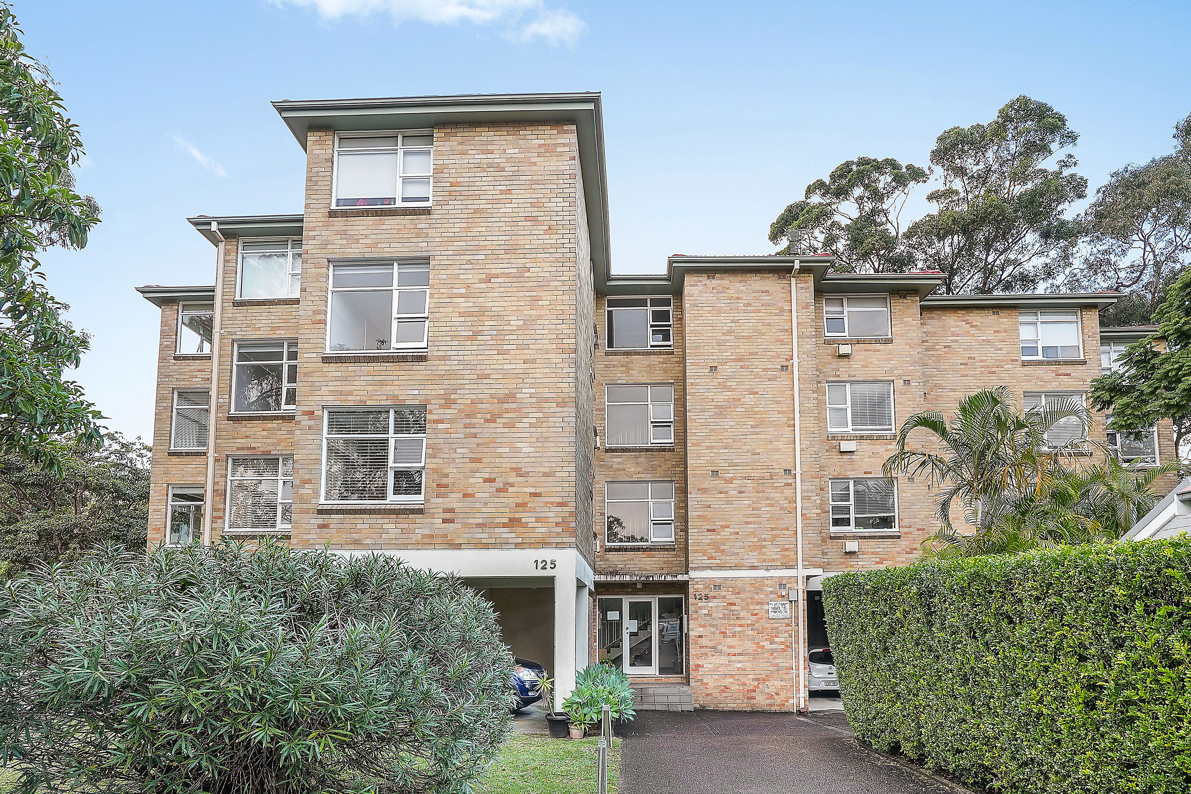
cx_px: 596
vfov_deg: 67.4
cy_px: 397
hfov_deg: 90.0
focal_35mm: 18
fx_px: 595
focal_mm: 18
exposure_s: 1/20
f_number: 10
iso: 400
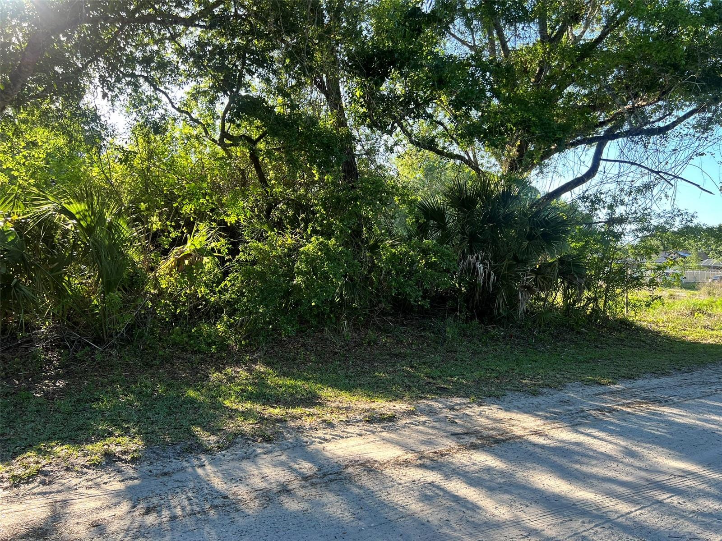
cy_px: 270
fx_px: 542
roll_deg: -2.3
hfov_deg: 67.3
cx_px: 361
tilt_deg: -0.5
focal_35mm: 26
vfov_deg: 53.1
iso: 50
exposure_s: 1/411
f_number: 1.5
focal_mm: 5.7
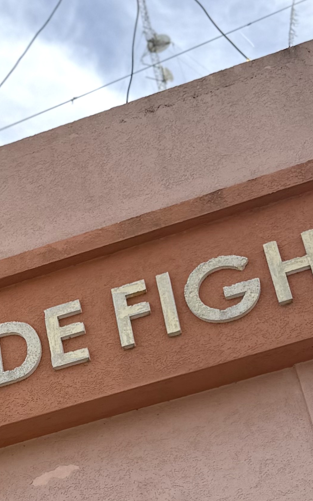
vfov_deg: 23.5
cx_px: 65
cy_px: 386
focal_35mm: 87
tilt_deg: +31.5
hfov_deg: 14.9
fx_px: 1187
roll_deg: +9.0
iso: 100
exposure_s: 1/4167
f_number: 1.78
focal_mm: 6.76
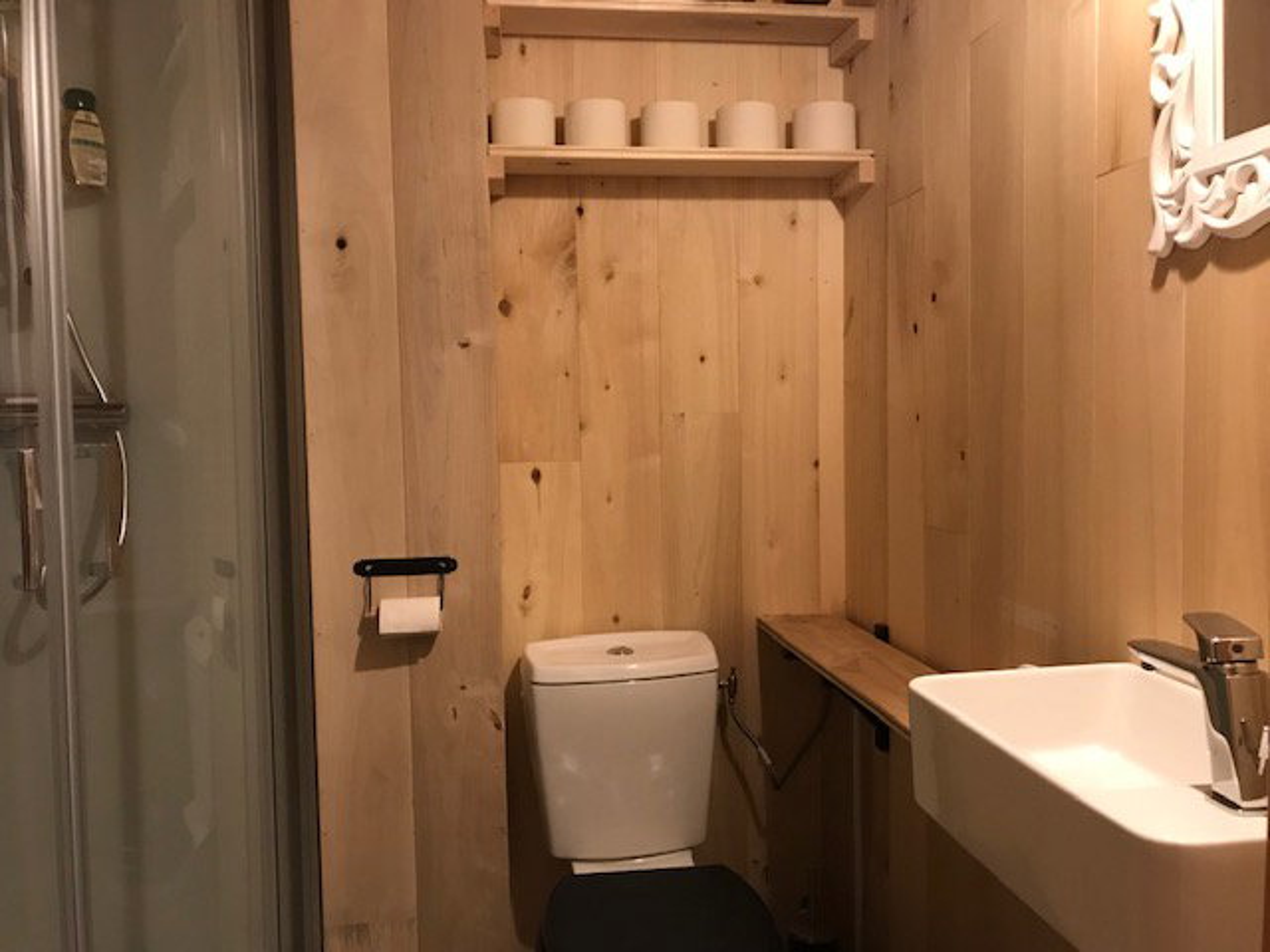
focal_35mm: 28
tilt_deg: -2.6
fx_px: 1027
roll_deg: +2.7
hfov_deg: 63.4
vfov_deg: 49.7
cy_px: 476
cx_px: 635
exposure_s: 1/14
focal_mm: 3.99
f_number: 1.8
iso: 100
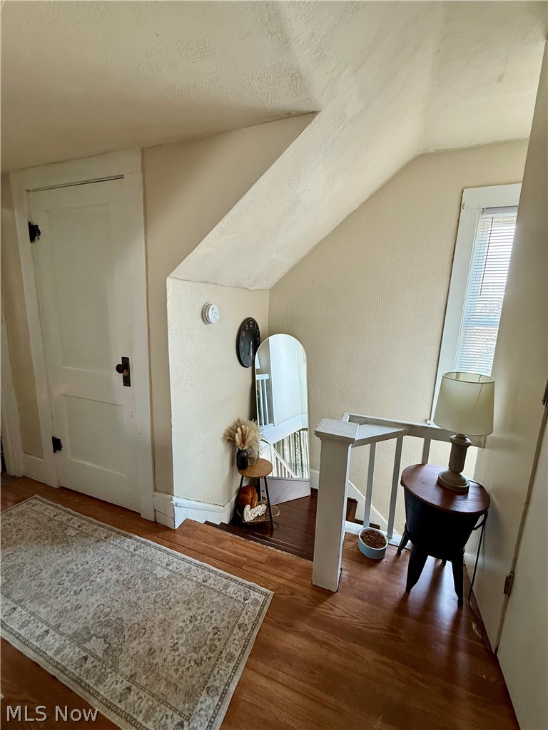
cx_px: 274
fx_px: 296
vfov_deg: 102.1
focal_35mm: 14
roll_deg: -0.8
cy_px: 365
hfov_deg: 85.7
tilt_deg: -10.0
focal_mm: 2.22
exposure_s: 1/60
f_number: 2.2
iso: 200
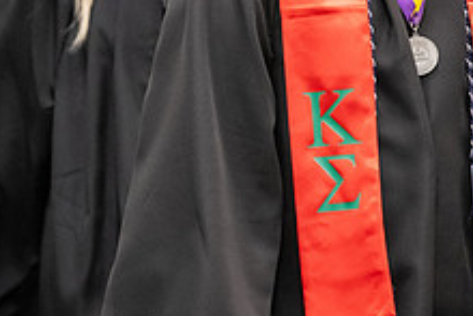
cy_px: -66
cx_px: 387
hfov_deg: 6.4
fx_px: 4220
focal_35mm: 321
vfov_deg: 4.3
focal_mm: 122
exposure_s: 1/200
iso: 3200
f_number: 3.2
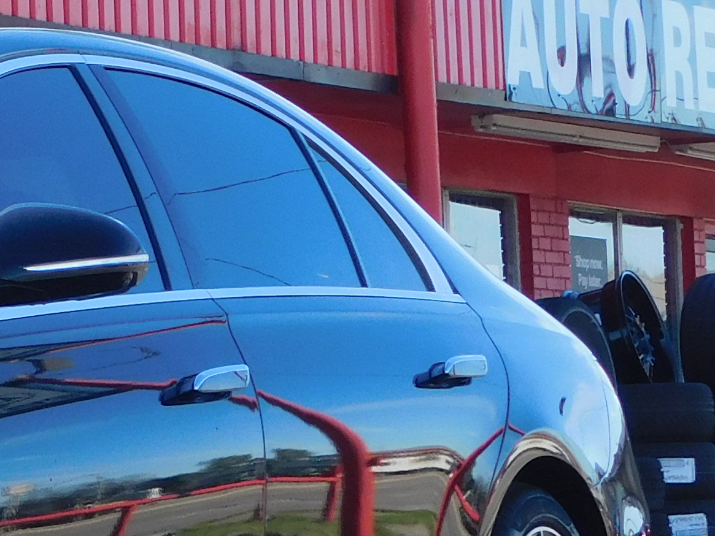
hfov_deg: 7.4
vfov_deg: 5.7
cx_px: -447
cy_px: 237
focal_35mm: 261
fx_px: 5392
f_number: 4.2
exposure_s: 1/400
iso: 125
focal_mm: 11.7
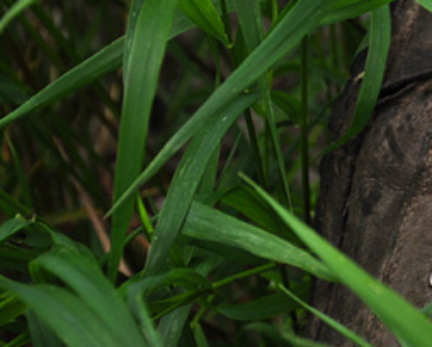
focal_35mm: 257
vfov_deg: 6.0
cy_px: 177
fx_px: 3291
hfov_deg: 7.4
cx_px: 529
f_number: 5.3
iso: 200
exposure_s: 1/320
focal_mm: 62
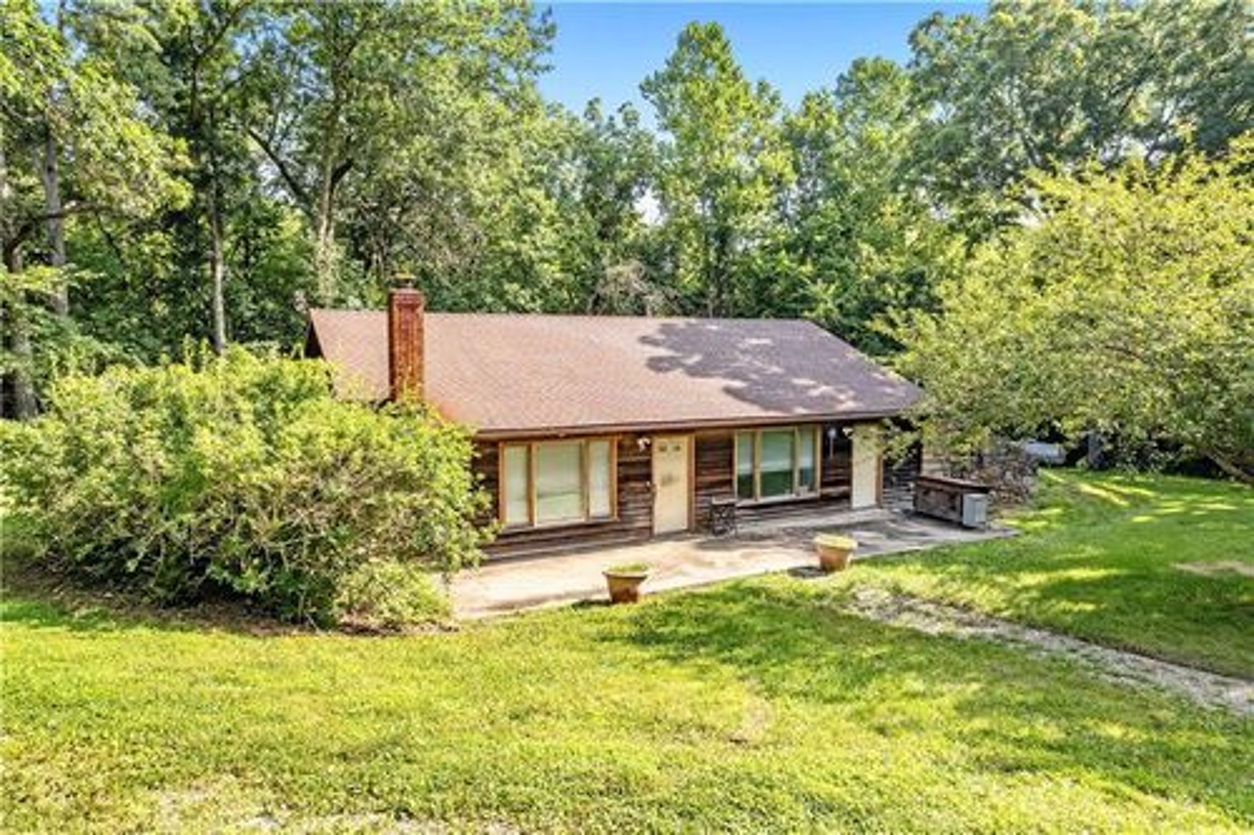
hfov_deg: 78.6
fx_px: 766
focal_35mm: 22
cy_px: 418
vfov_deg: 57.2
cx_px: 627
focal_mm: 8.38
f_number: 2.8
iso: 100
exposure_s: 1/500
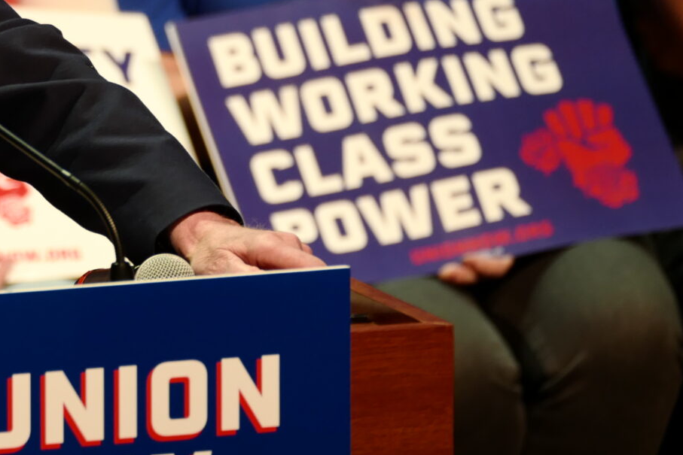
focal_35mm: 1129
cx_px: -63
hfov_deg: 1.8
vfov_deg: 1.2
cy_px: 52
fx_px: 21422
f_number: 6.3
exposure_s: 1/50
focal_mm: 400
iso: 800
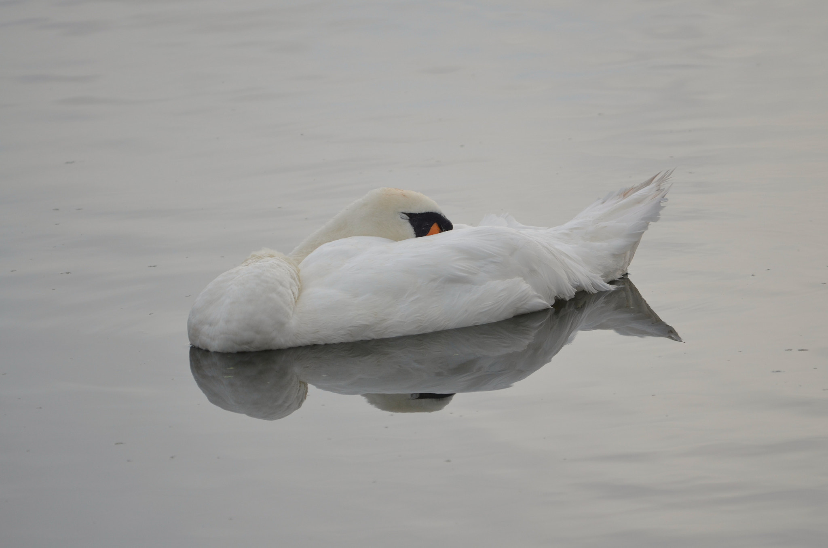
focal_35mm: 750
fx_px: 17212
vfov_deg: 1.8
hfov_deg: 2.8
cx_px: 414
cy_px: 274
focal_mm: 500
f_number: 6.3
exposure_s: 1/500
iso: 250
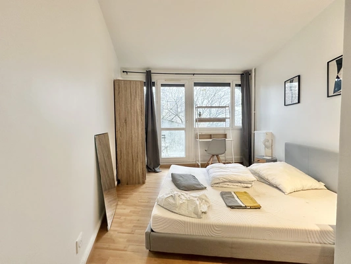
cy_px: 132
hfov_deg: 102.1
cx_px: 176
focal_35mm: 14
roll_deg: +0.2
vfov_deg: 85.7
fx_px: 142
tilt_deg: -2.4
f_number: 2.2
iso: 200
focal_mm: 2.22
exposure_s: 1/100
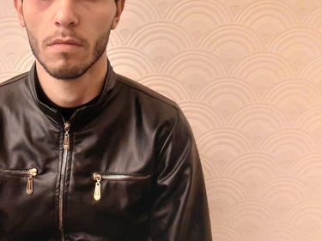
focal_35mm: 43
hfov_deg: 42.0
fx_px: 400
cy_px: 77
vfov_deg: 33.2
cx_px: 67
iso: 640
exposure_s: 1/20
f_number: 1.7
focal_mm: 3.93
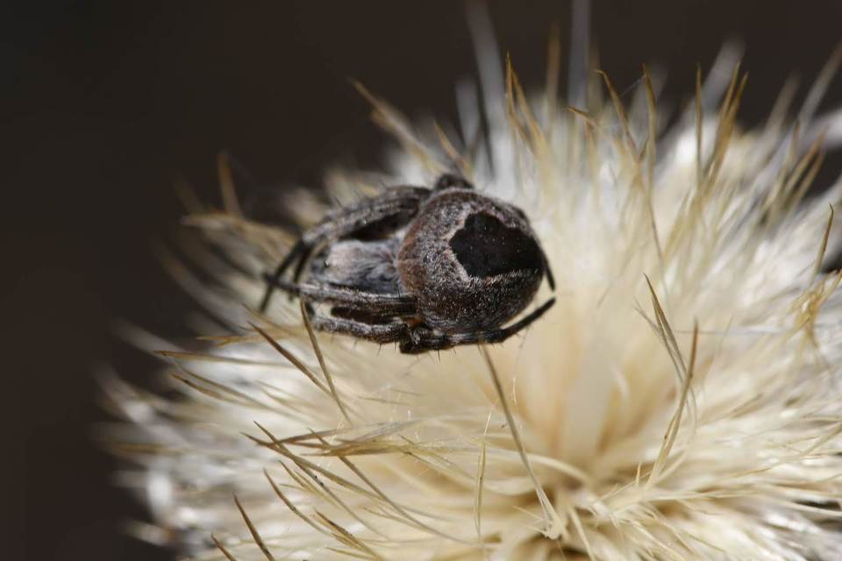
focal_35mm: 158
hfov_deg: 13.0
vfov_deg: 8.7
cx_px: 421
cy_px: 280
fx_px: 3683
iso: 100
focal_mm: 105
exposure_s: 1/125
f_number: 18
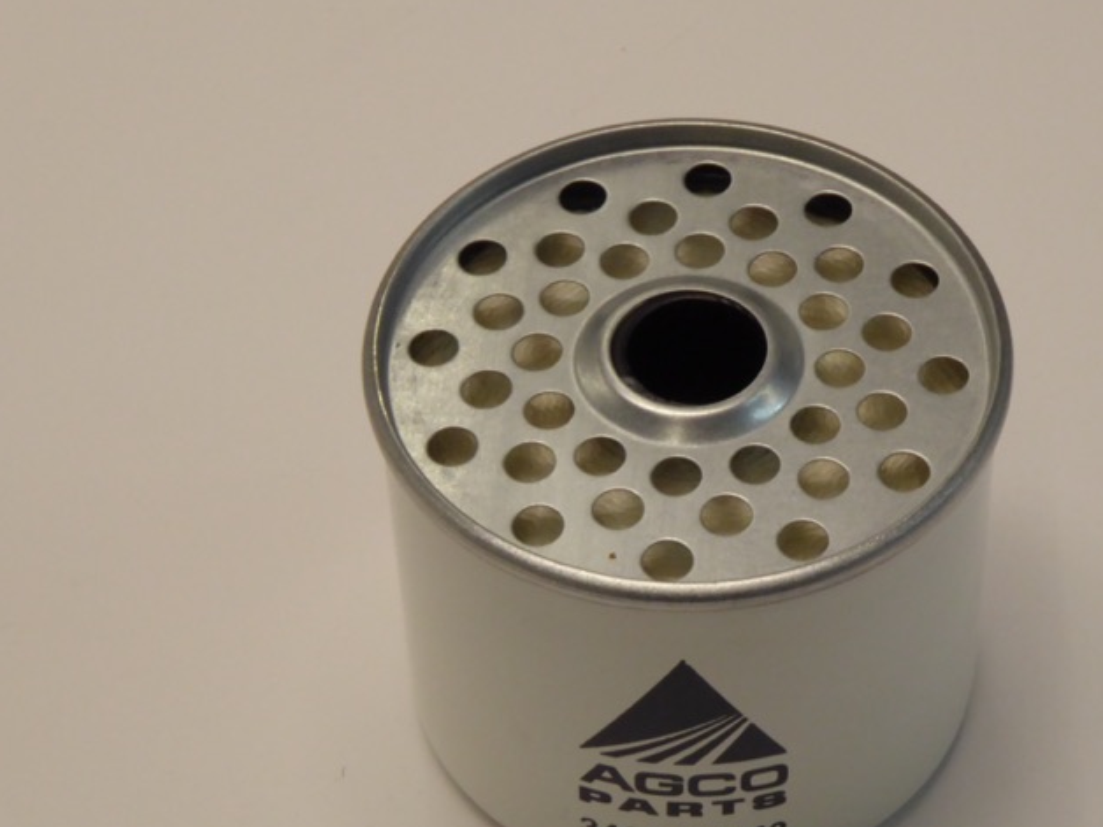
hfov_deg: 18.5
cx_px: 703
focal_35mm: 106
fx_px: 3378
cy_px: 519
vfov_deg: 14.0
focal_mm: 13.2
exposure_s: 1/25
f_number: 8
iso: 400
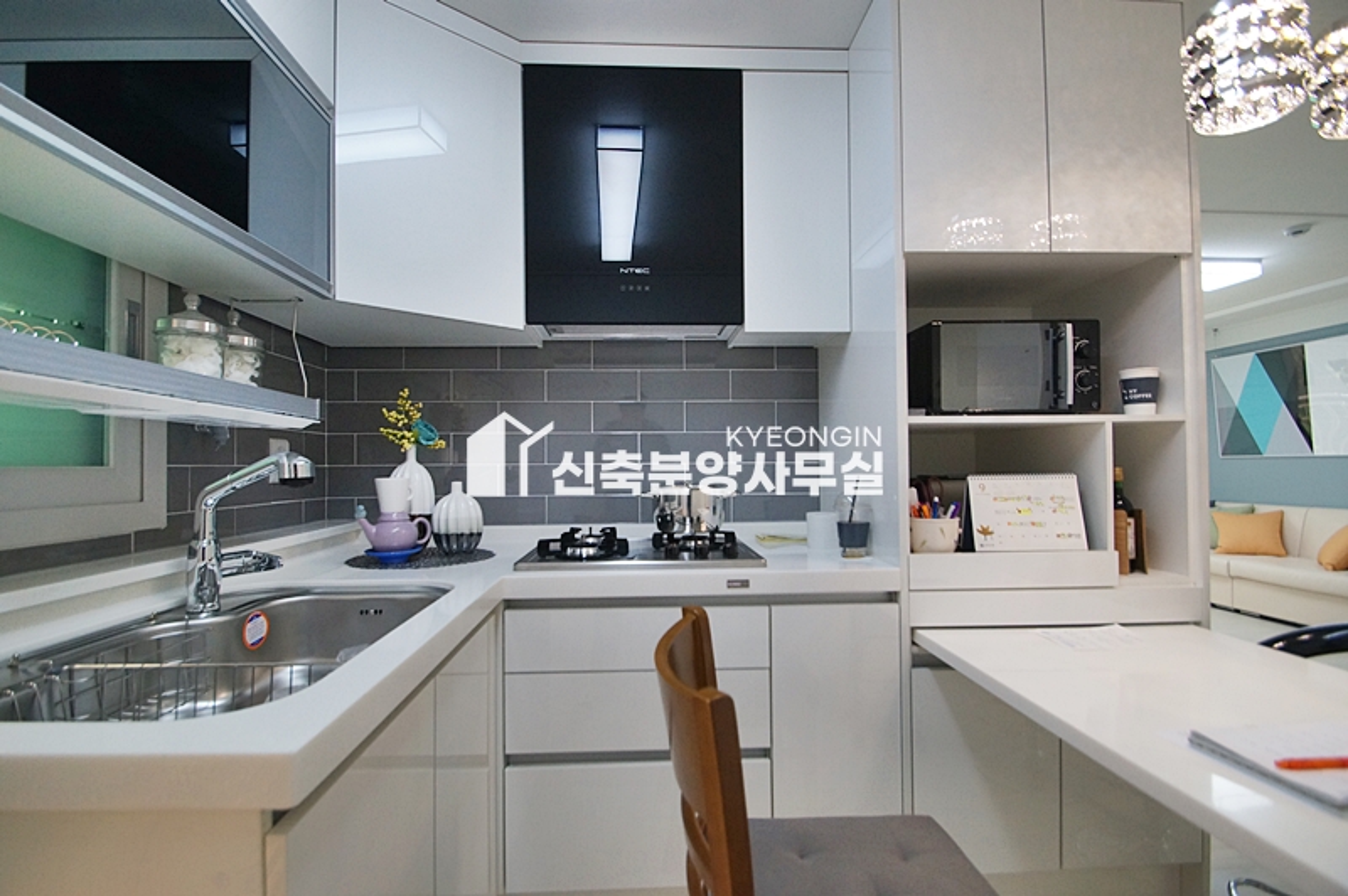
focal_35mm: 15
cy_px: 448
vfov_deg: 77.2
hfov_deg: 100.4
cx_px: 674
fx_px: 561
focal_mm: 10
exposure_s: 1/250
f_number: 4
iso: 800
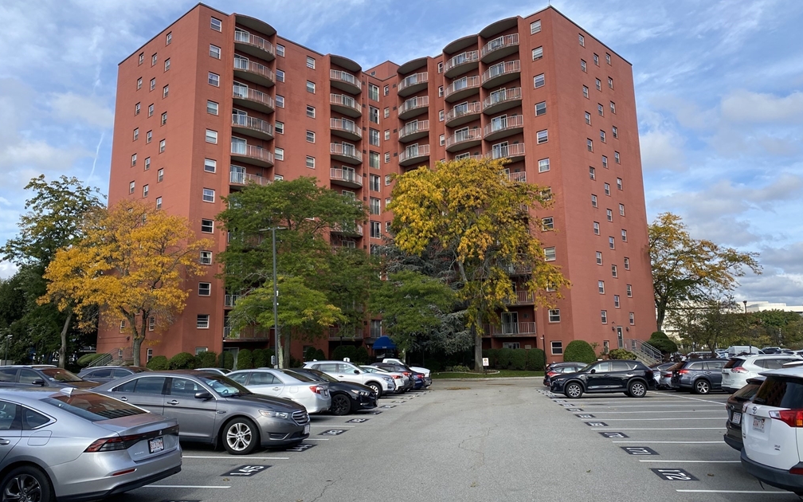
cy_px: 225
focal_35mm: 28
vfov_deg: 44.5
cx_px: 404
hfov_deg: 66.5
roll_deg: +1.0
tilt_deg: +8.6
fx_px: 613
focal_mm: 4.25
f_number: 1.8
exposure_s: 1/1808
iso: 32
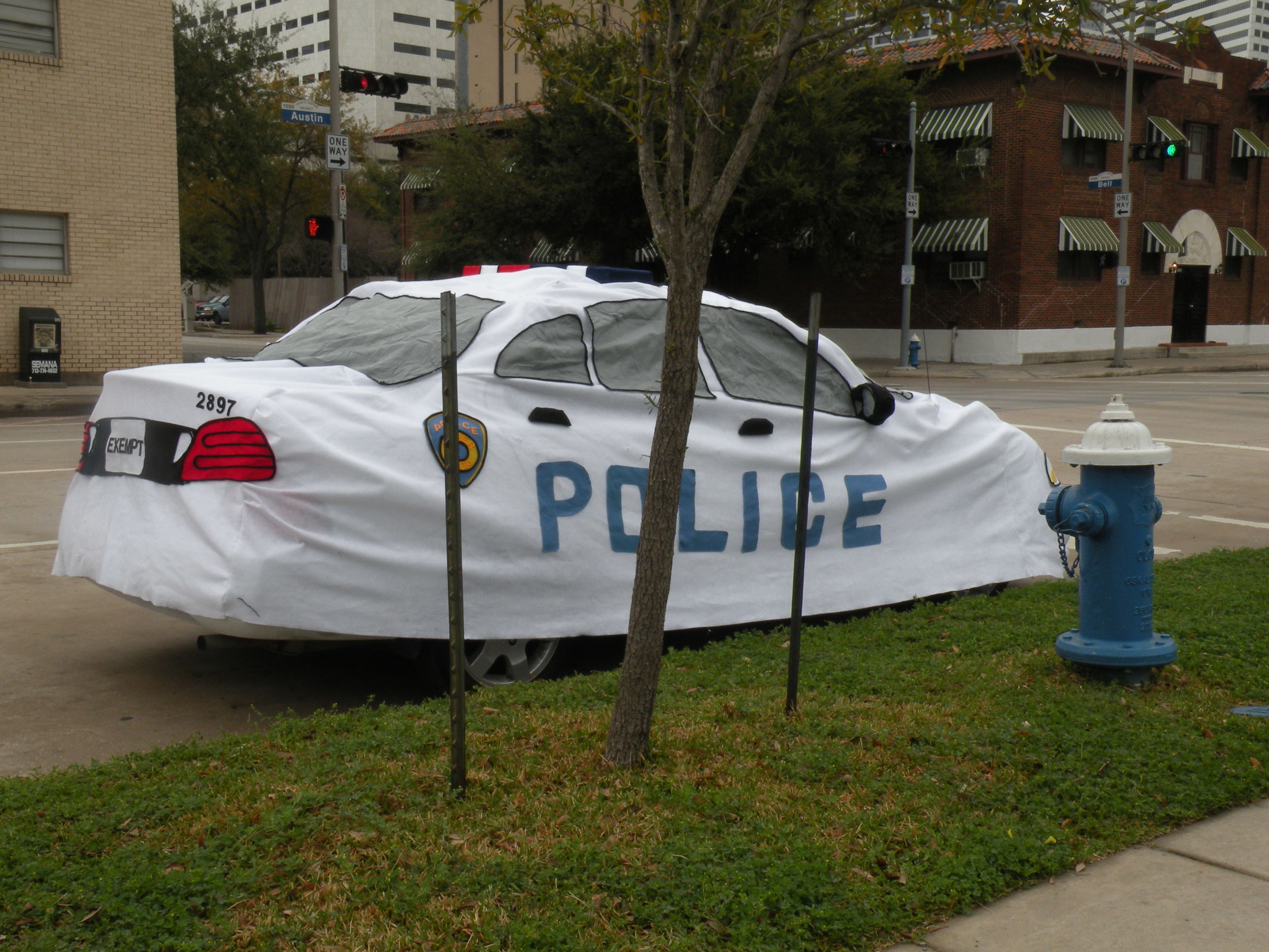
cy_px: 476
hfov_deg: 44.8
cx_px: 634
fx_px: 1540
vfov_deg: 34.3
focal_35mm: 42
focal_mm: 7.4
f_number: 8
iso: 75
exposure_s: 1/61.5
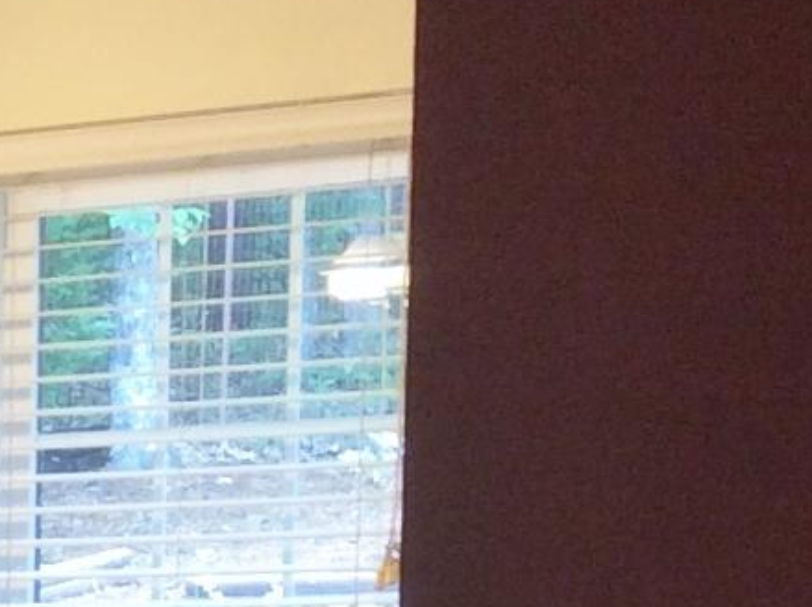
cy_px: 1292
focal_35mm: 195
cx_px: -958
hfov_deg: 9.3
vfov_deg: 7.3
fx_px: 4568
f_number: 2.4
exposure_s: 1/24
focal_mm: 3.3
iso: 50
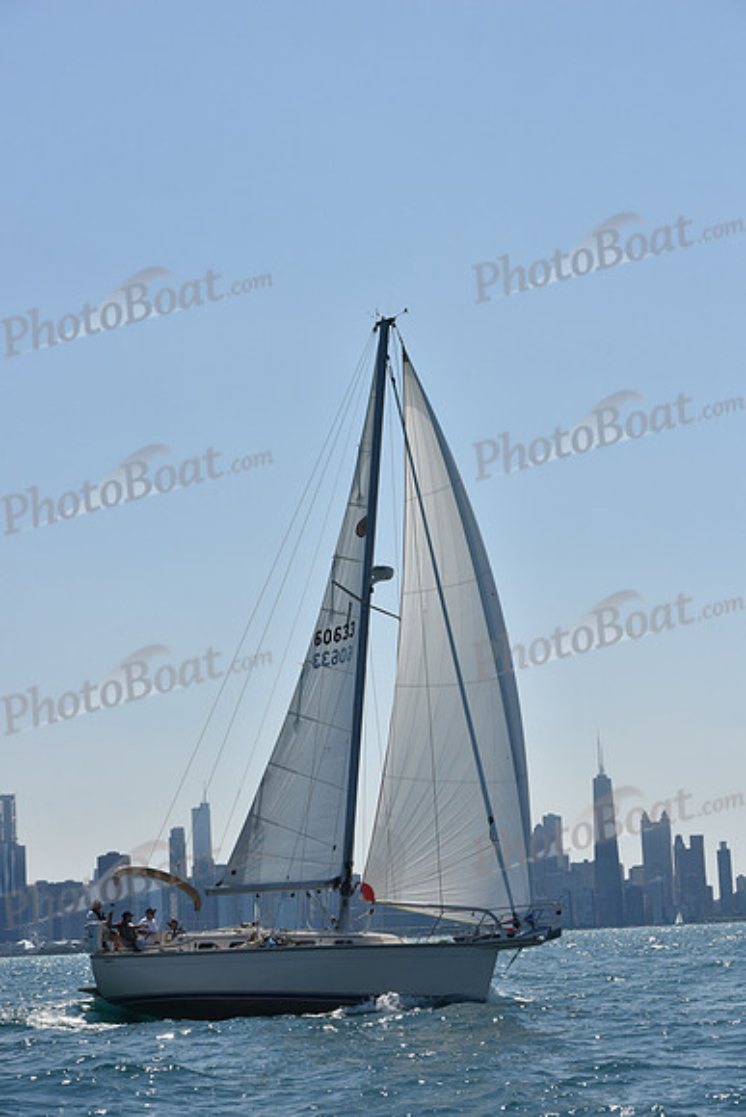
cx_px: 373
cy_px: 558
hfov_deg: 19.5
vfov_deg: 28.8
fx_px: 2174
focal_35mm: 70
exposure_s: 1/1600
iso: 250
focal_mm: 70
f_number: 9
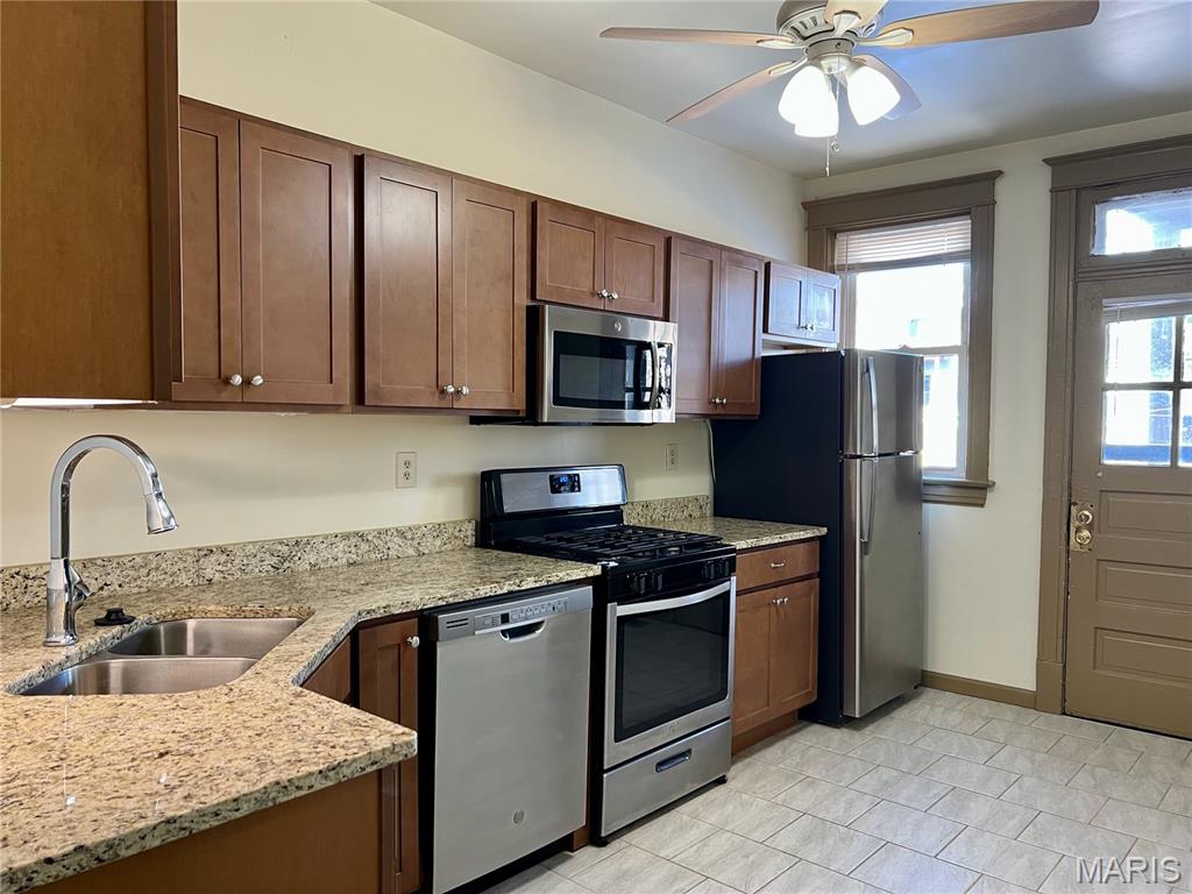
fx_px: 895
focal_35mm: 26
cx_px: 596
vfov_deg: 53.1
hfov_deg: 67.3
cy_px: 447
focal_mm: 5.7
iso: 80
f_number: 1.5
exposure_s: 1/60
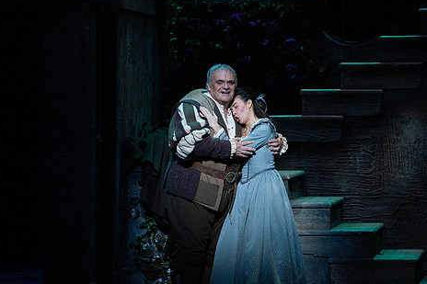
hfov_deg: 7.3
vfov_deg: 4.9
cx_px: 235
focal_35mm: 282
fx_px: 3343
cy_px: 150
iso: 5000
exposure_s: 1/200
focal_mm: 200
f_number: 6.3
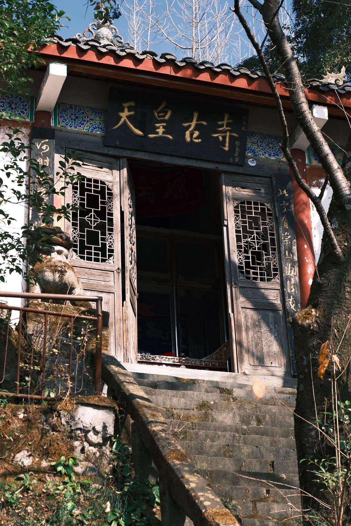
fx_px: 1096
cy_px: 263
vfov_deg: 27.0
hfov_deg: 18.2
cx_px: 176
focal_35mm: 75
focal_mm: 50
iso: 125
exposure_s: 1/400
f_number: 4.8
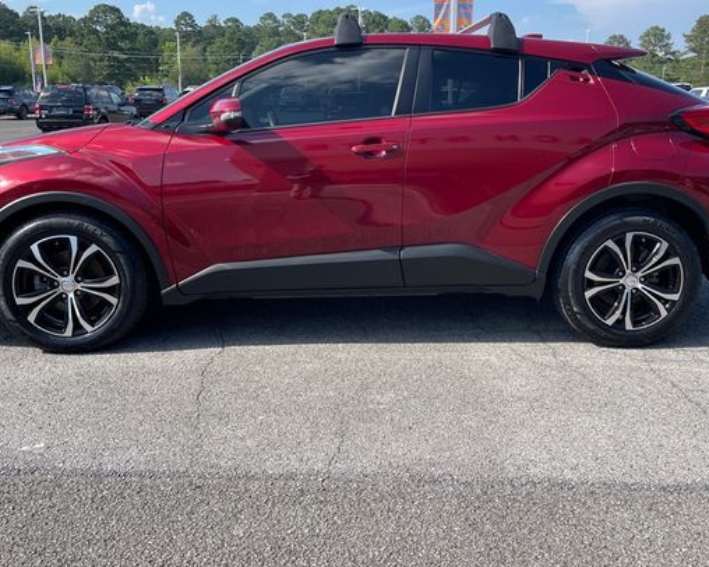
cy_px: 233
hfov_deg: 55.6
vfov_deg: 45.6
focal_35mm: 32
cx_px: 335
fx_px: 671
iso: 32
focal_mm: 4.2
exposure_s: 1/1233
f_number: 1.6
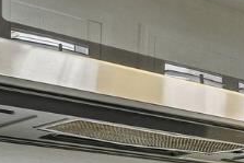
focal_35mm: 94
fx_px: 638
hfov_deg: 15.9
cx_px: 516
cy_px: 257
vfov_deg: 13.6
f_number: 8
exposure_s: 1/40
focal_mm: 14
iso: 640
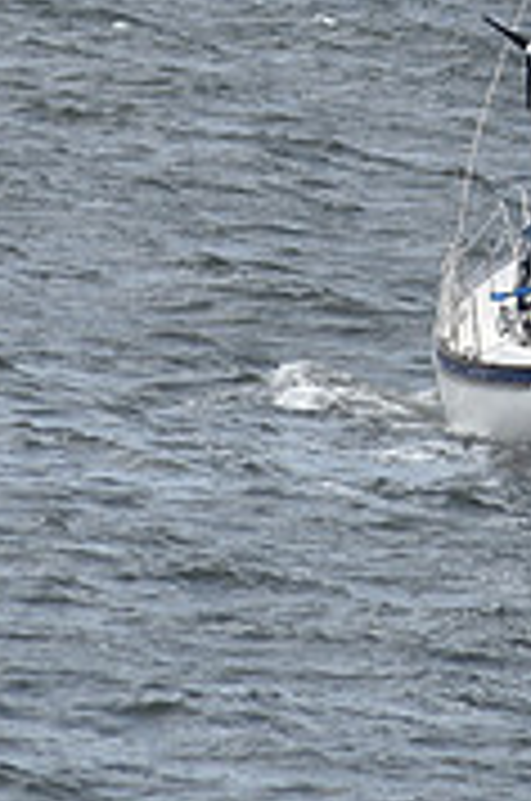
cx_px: 484
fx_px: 18501
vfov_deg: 2.5
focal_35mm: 833
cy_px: -428
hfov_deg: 1.6
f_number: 9.5
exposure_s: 1/1000
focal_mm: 170
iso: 400
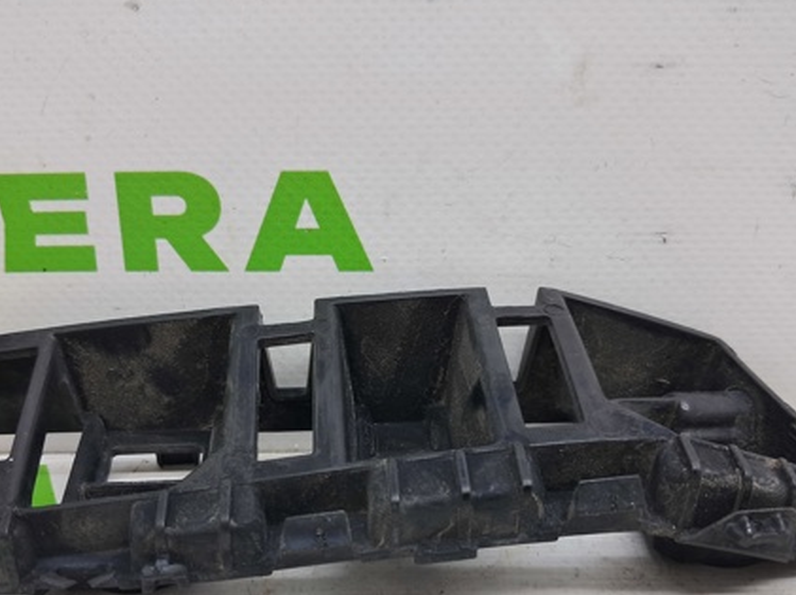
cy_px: 428
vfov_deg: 34.5
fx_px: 942
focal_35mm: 41
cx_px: 391
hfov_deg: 45.8
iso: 50
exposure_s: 1/50
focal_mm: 4
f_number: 1.8
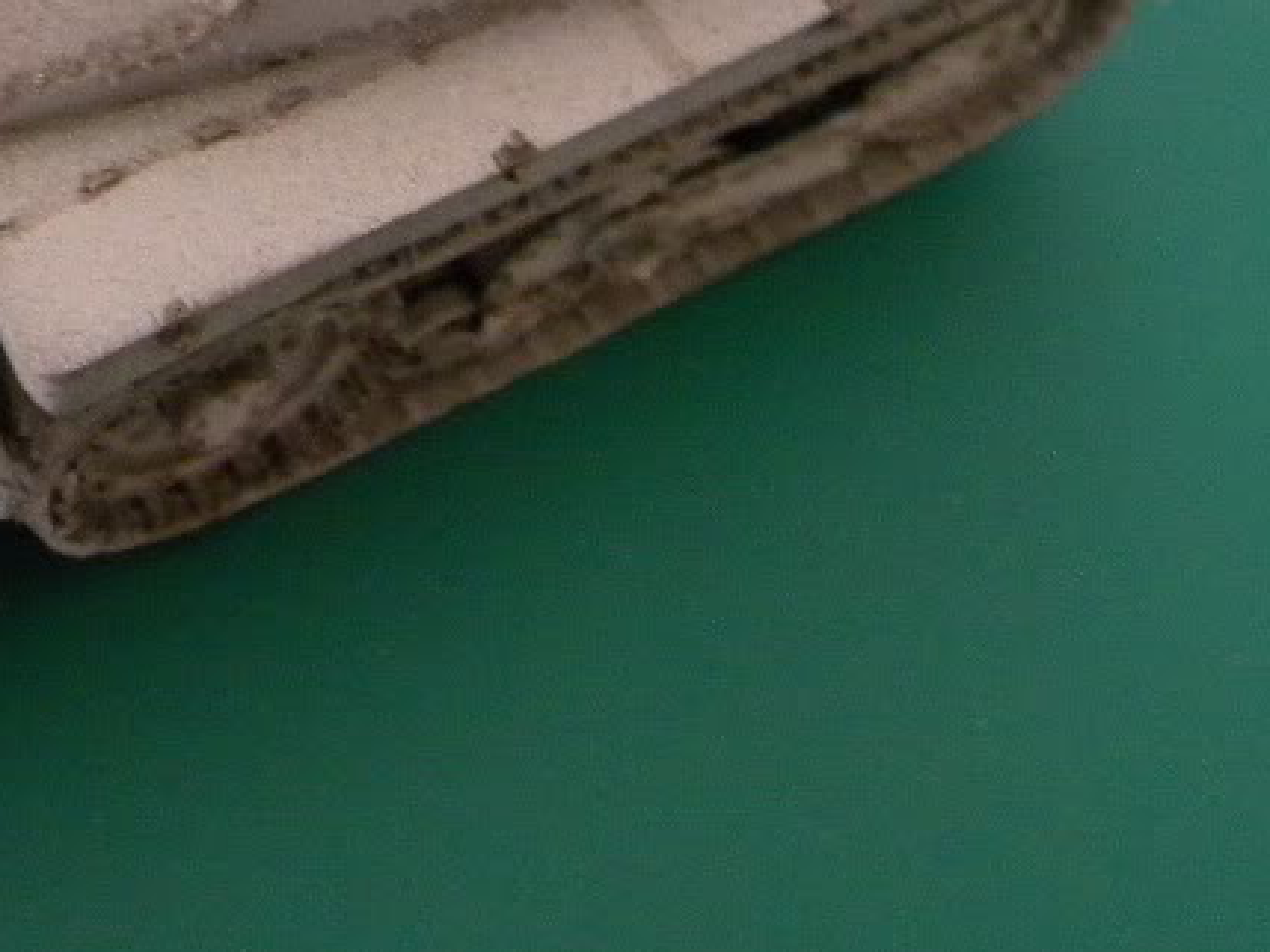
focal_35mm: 67
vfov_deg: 20.6
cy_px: -166
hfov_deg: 28.4
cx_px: 276
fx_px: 2458
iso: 580
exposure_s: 1/9
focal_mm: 5
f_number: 3.5
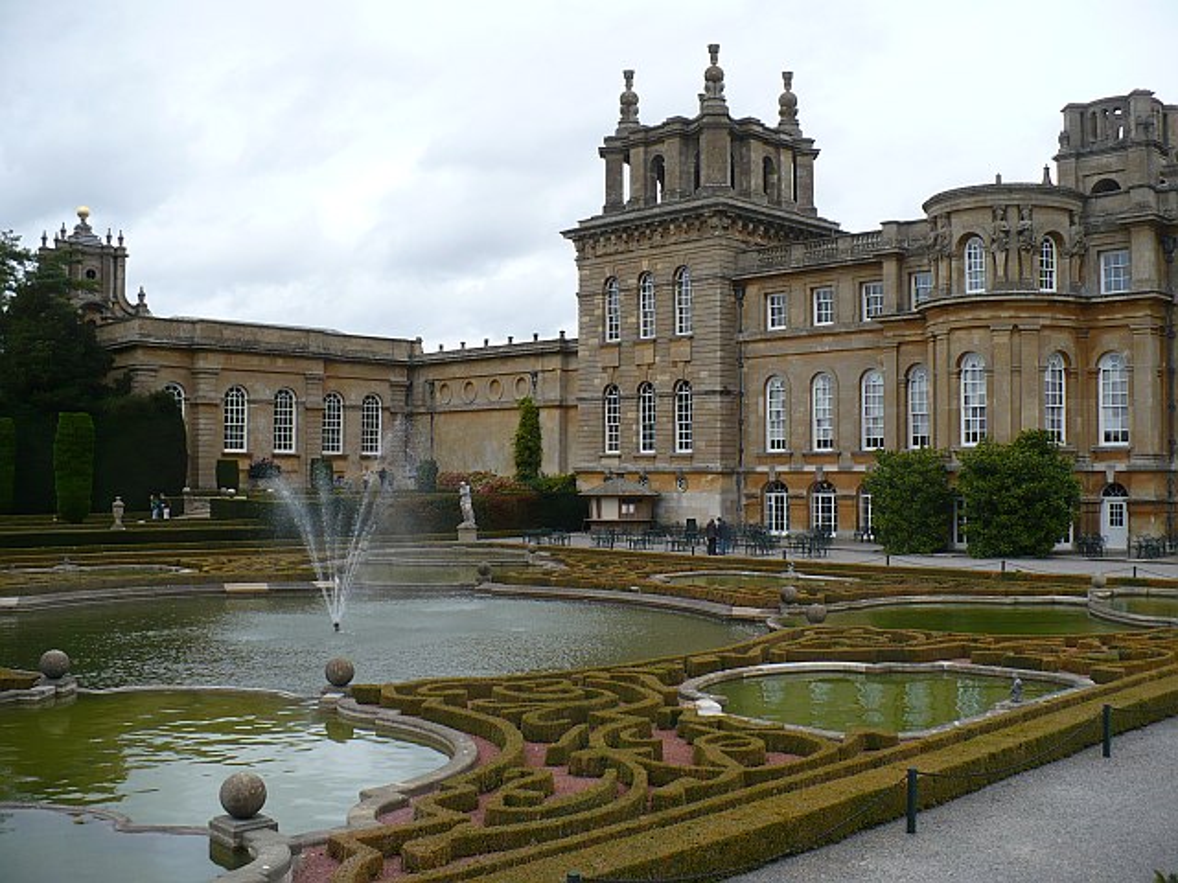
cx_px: 589
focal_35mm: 37
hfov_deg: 50.1
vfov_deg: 38.7
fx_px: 1259
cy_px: 442
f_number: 2.8
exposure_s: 1/640
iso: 100
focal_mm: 6.1
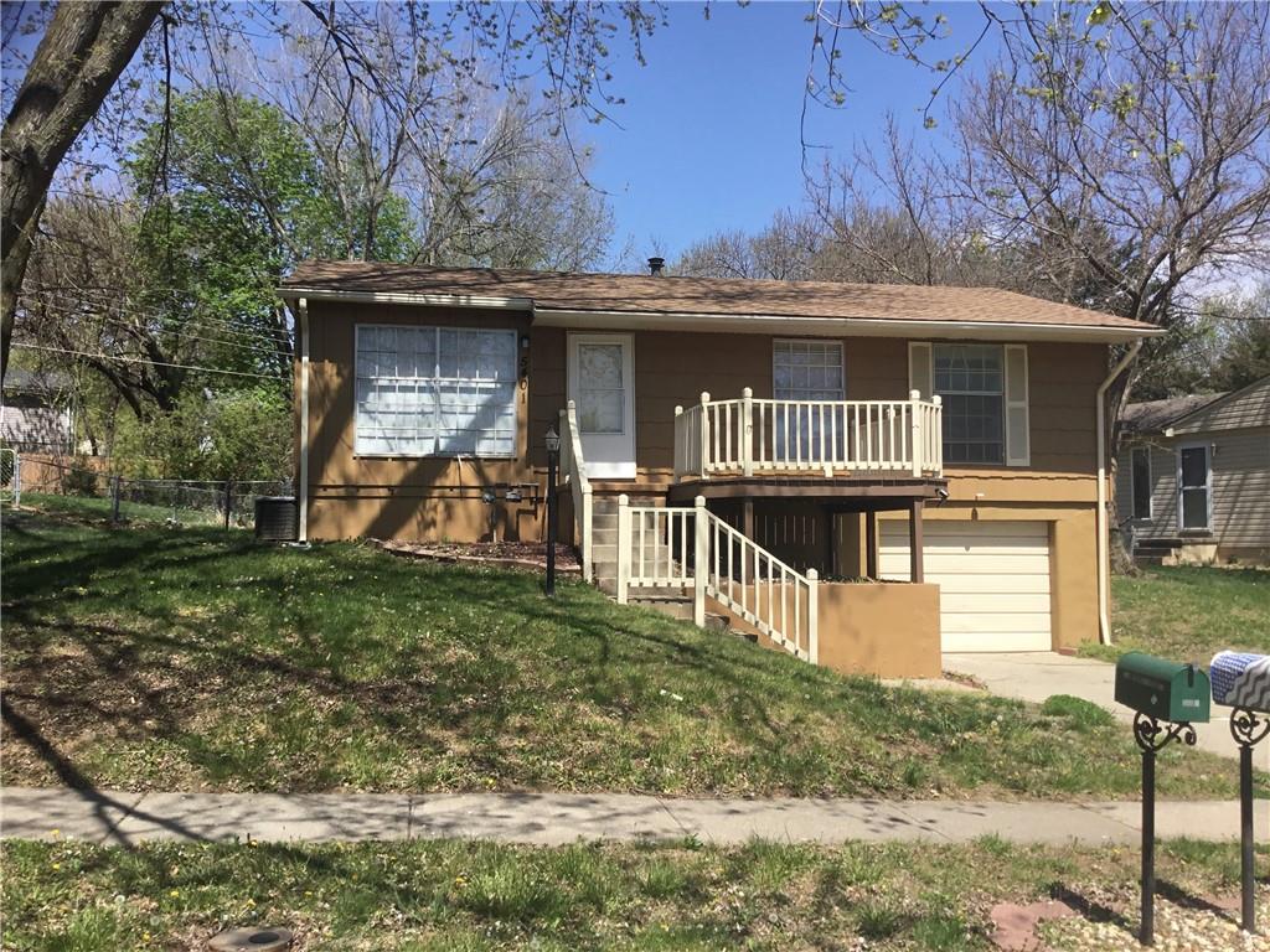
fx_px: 1137
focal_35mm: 31
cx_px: 635
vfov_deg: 45.4
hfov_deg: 58.4
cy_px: 476
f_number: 2.4
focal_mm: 3.3
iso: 25
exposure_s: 1/1116
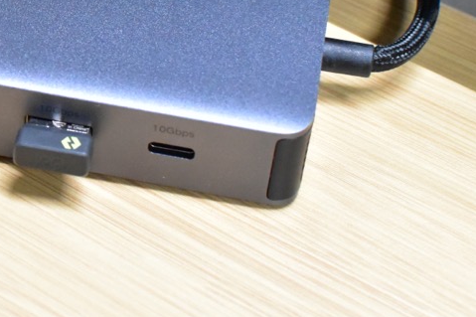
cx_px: -84
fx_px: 1668
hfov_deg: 15.7
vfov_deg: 10.8
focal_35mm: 126
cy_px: 43
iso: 6400
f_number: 6.3
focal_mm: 35
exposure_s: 1/125
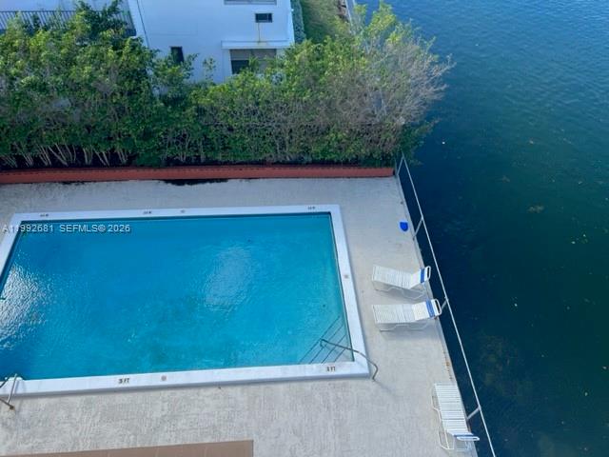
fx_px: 457
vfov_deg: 53.1
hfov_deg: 67.3
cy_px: 228
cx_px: 304
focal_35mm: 26
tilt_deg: -52.4
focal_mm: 5.7
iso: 50
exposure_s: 1/1724
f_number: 1.5
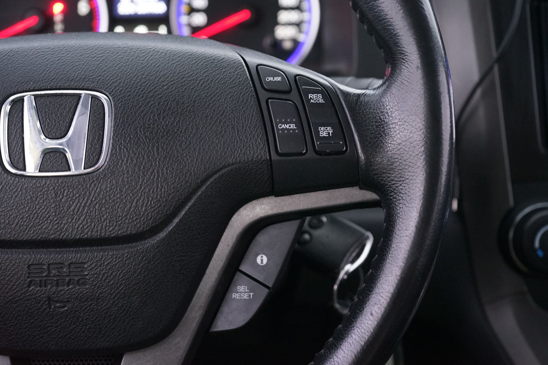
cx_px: 274
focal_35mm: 56
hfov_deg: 35.7
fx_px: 852
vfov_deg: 24.1
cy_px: 182
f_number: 5.6
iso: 4000
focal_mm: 56
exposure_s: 1/10
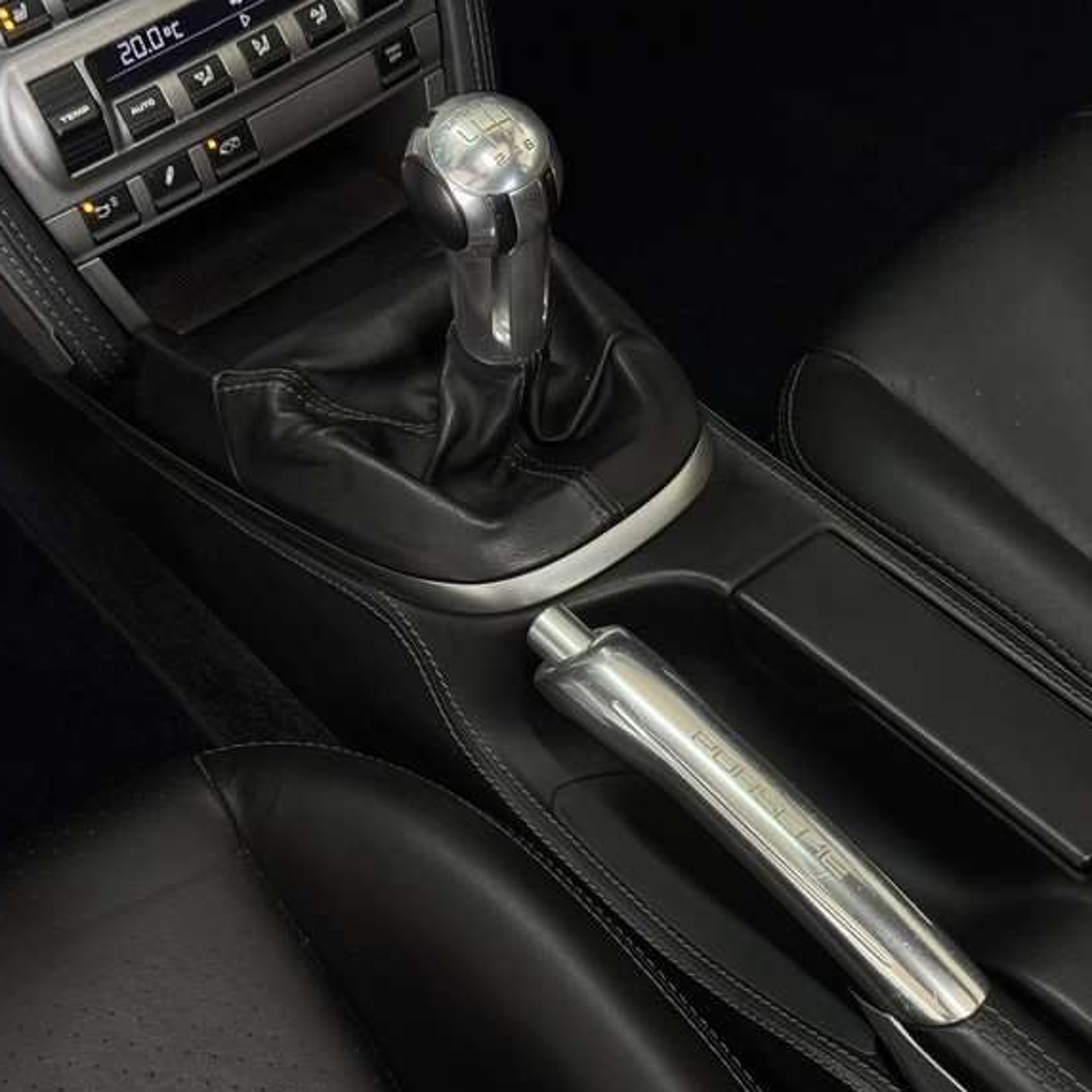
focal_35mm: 57
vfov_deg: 30.0
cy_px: 548
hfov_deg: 29.9
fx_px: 2034
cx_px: 710
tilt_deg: -52.4
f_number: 1.78
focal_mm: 6.76
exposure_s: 1/40
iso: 320
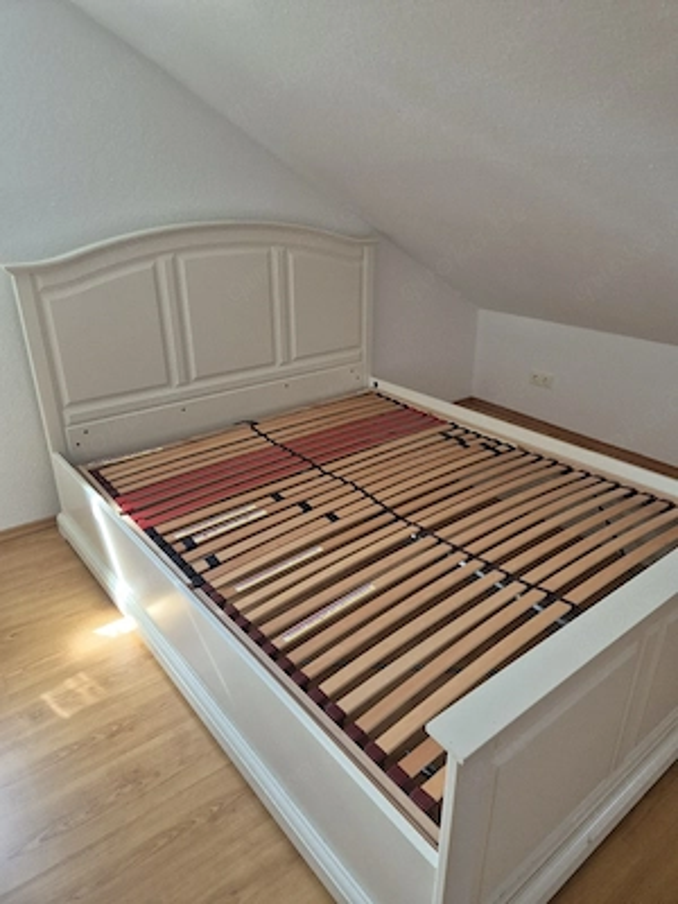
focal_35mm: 23
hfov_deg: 58.9
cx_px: 339
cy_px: 452
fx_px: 601
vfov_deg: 73.9
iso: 250
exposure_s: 1/100
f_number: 1.8
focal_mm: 5.4
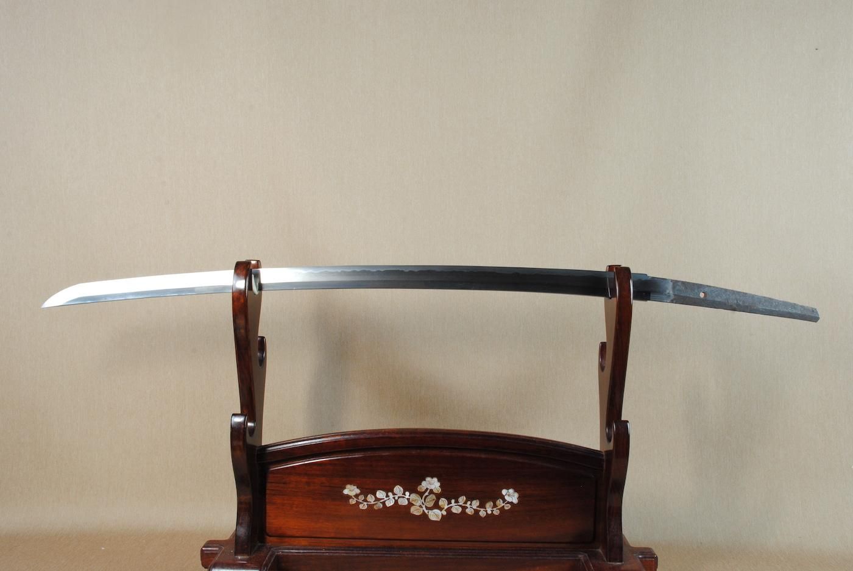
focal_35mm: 33
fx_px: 783
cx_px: 426
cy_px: 286
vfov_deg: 40.1
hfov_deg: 57.2
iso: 200
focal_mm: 22
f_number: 11
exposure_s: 1/2
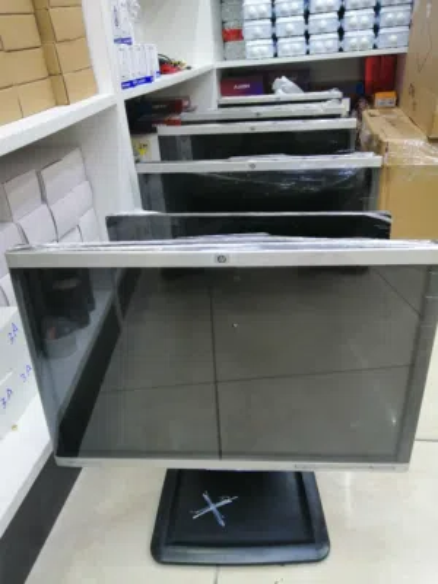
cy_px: 292
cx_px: 219
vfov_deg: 67.3
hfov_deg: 53.1
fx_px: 439
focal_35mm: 26
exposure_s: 1/50
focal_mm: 3.6
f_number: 1.8
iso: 64
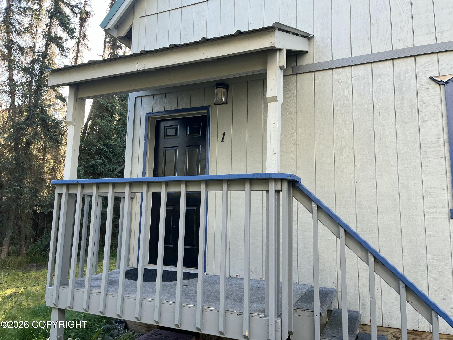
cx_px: 226
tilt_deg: +8.1
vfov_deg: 53.1
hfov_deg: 67.3
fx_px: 340
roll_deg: -1.3
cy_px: 170
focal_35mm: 26
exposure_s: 1/196
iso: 40
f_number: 1.6
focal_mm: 5.1
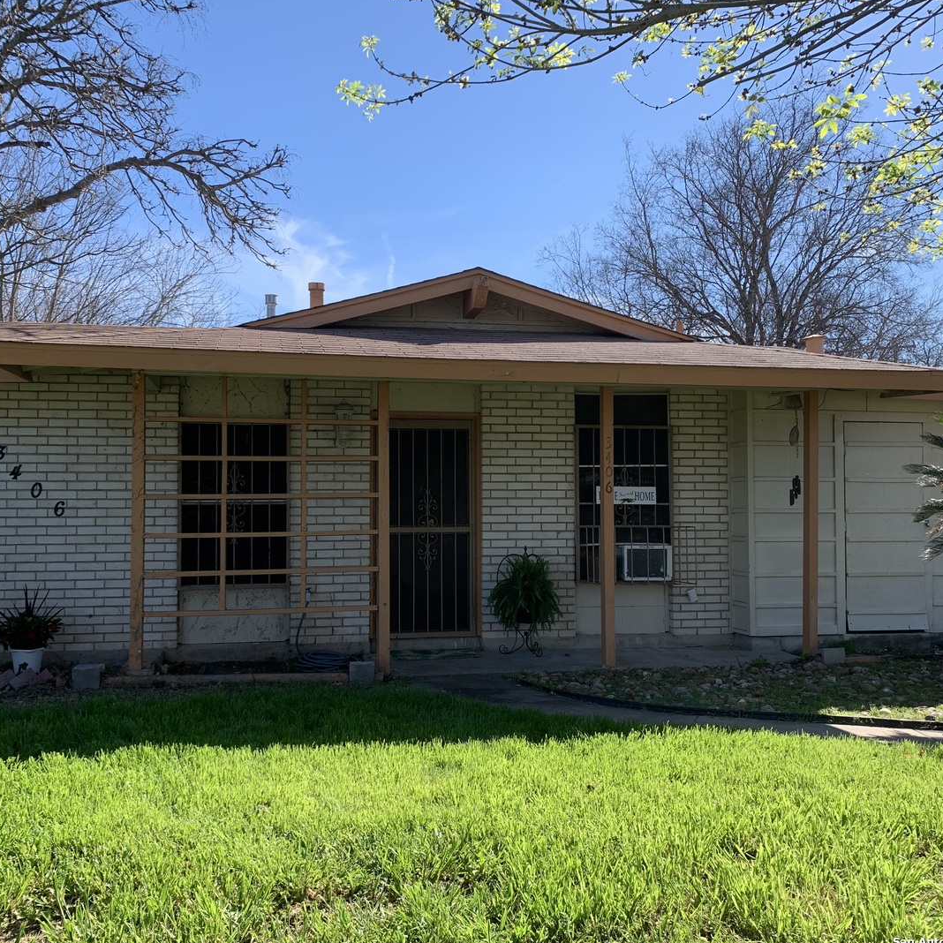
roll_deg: +0.3
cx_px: 445
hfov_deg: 52.5
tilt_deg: +1.5
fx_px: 955
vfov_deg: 52.5
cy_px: 472
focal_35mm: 31
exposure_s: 1/1250
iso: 25
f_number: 1.8
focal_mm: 4.25
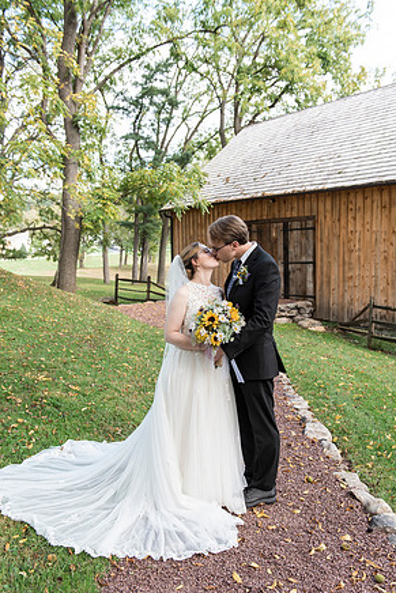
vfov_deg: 57.2
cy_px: 302
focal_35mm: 33
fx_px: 544
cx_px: 195
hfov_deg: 40.0
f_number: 4
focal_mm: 32
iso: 400
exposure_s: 1/400
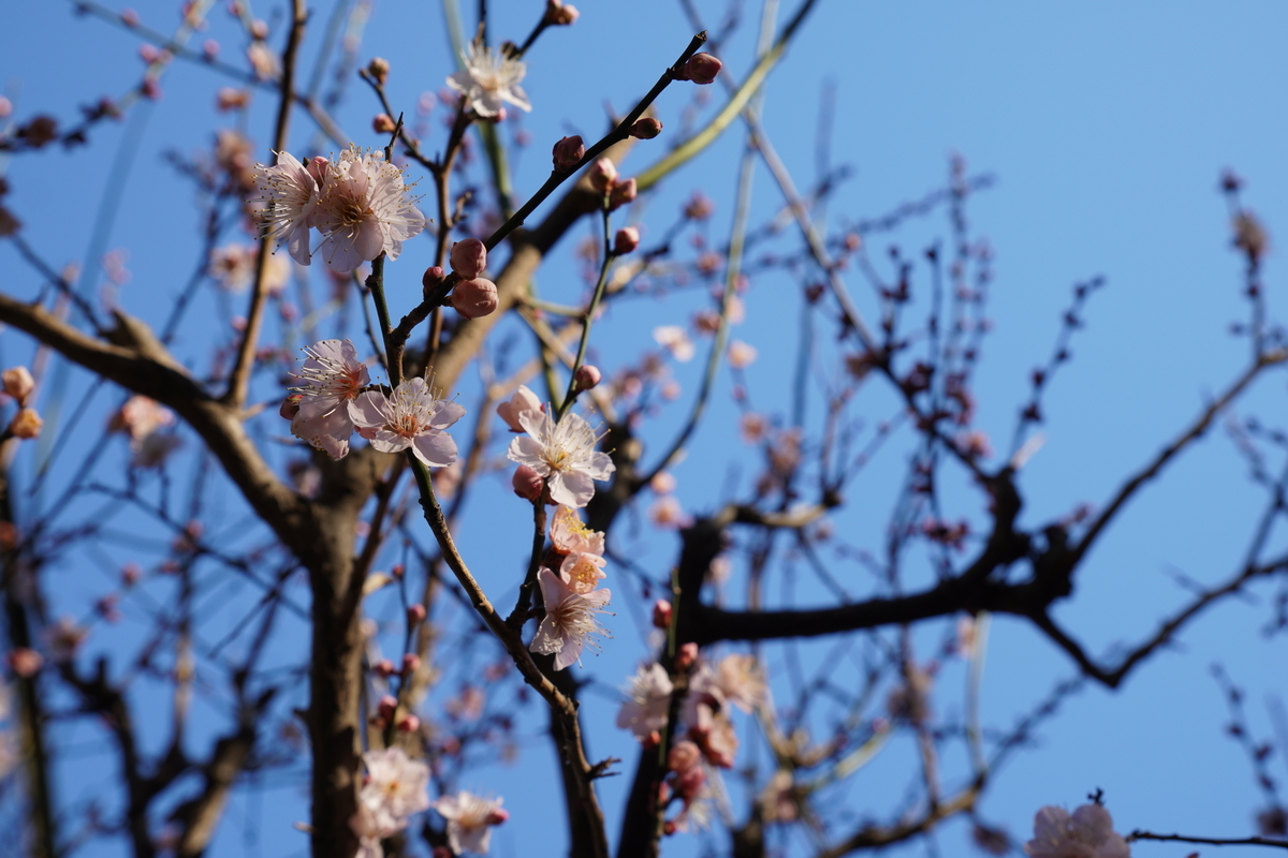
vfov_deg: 28.1
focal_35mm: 48
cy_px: 429
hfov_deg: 41.1
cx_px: 644
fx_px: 1717
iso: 100
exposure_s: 1/160
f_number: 6.3
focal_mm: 32
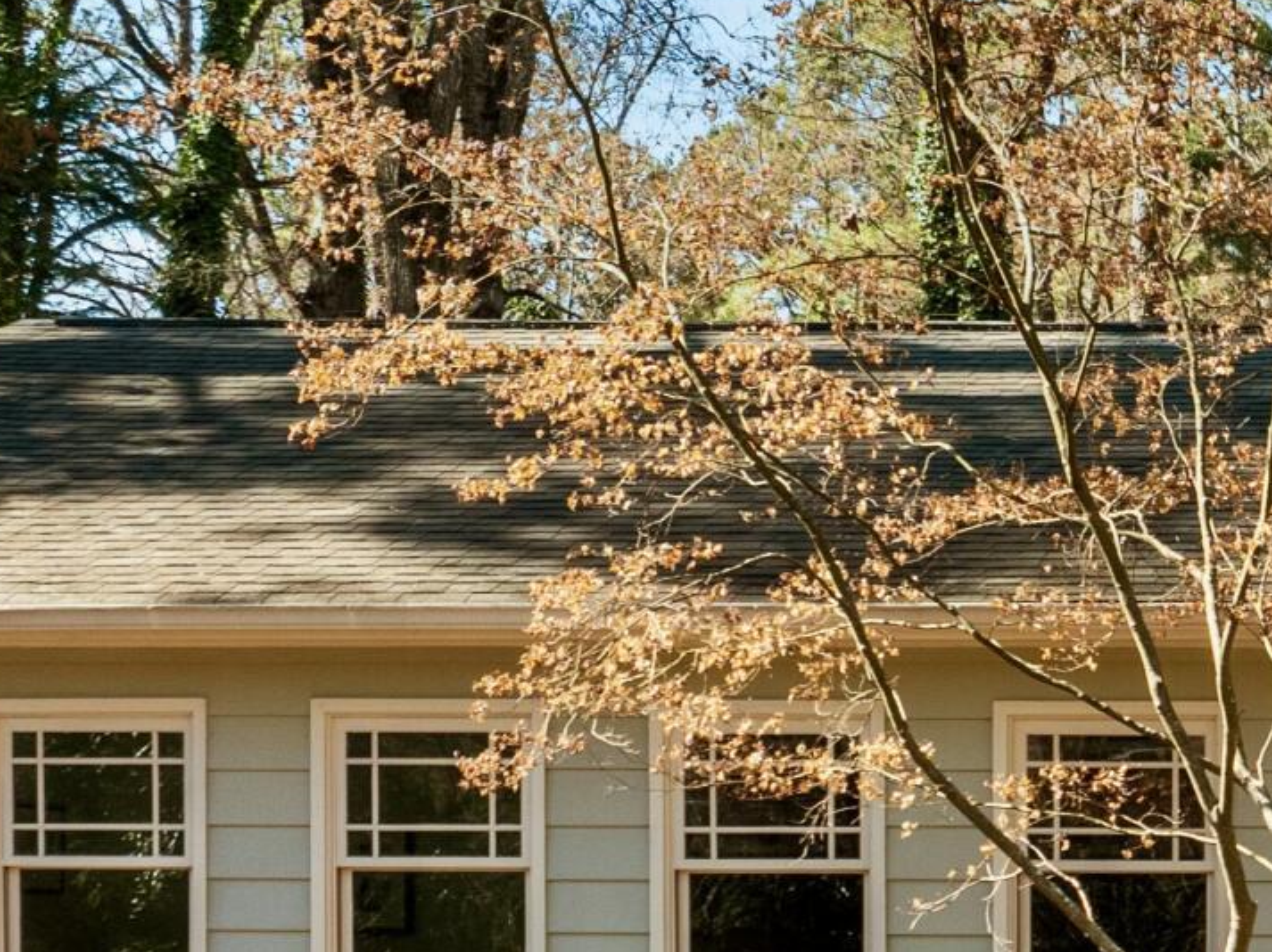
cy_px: 977
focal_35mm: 101
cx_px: 1907
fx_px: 3709
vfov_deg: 14.4
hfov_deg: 17.5
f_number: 2.8
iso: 130
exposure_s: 1/500
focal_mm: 12.29
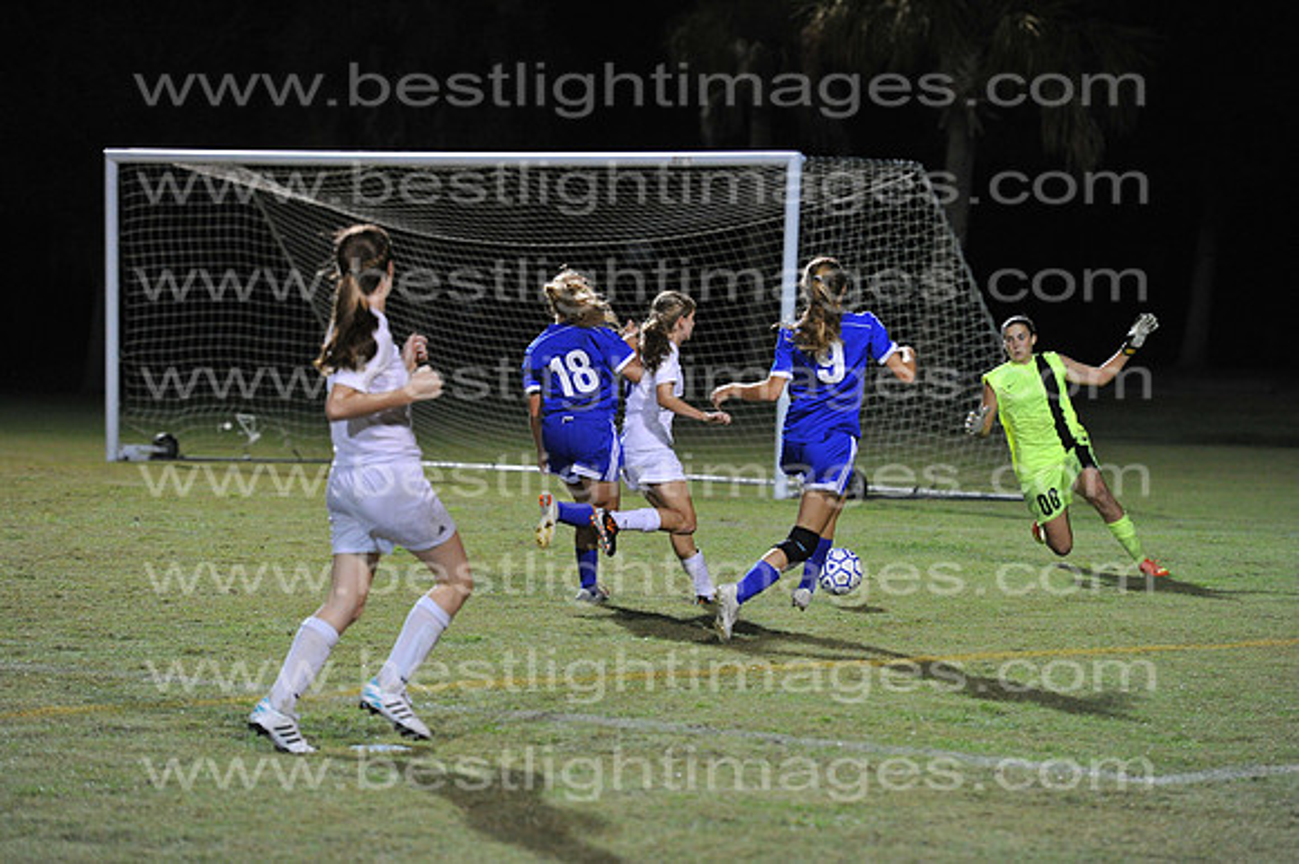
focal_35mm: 155
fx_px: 5590
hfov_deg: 13.3
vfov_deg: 8.8
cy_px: 432
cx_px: 650
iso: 5000
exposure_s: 1/500
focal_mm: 155
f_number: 3.5
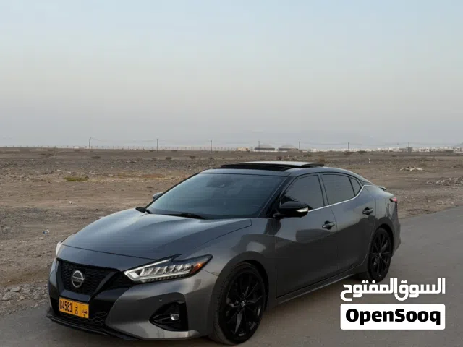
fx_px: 321
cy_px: 174
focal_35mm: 24
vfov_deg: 56.8
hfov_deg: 71.6
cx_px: 232
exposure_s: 1/360
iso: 100
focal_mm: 6.76
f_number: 1.78
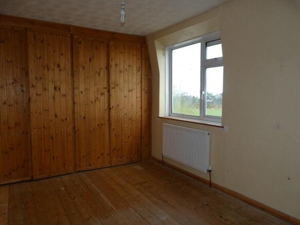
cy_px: 112
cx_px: 150
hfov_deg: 69.4
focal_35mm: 25
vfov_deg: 54.9
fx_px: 217
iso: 80
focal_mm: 4.5
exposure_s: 1/60
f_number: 2.8
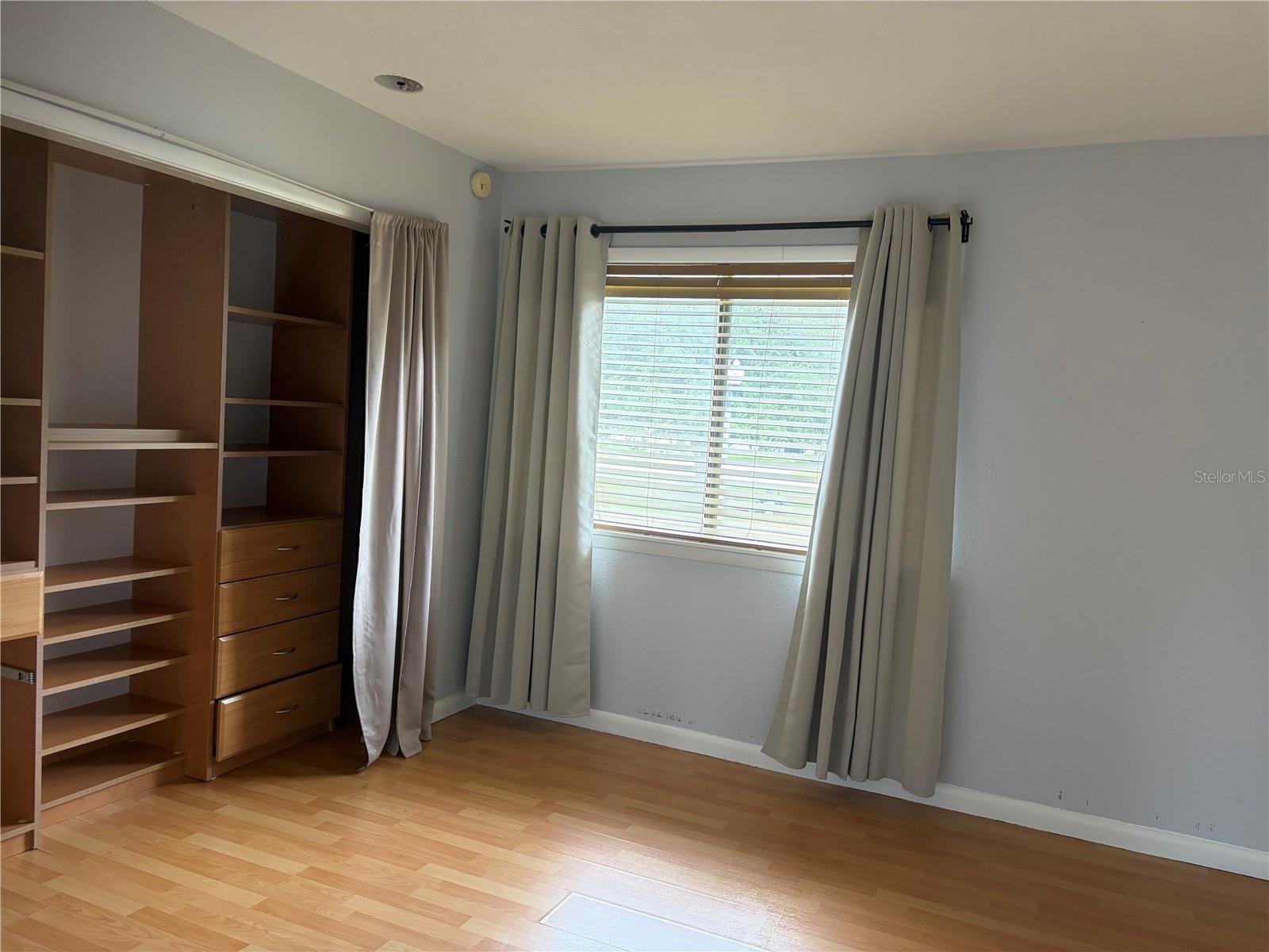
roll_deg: -3.1
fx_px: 953
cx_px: 634
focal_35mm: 26
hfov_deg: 67.3
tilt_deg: -2.6
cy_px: 476
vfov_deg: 53.1
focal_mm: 5.96
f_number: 1.6
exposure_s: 1/104
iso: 125
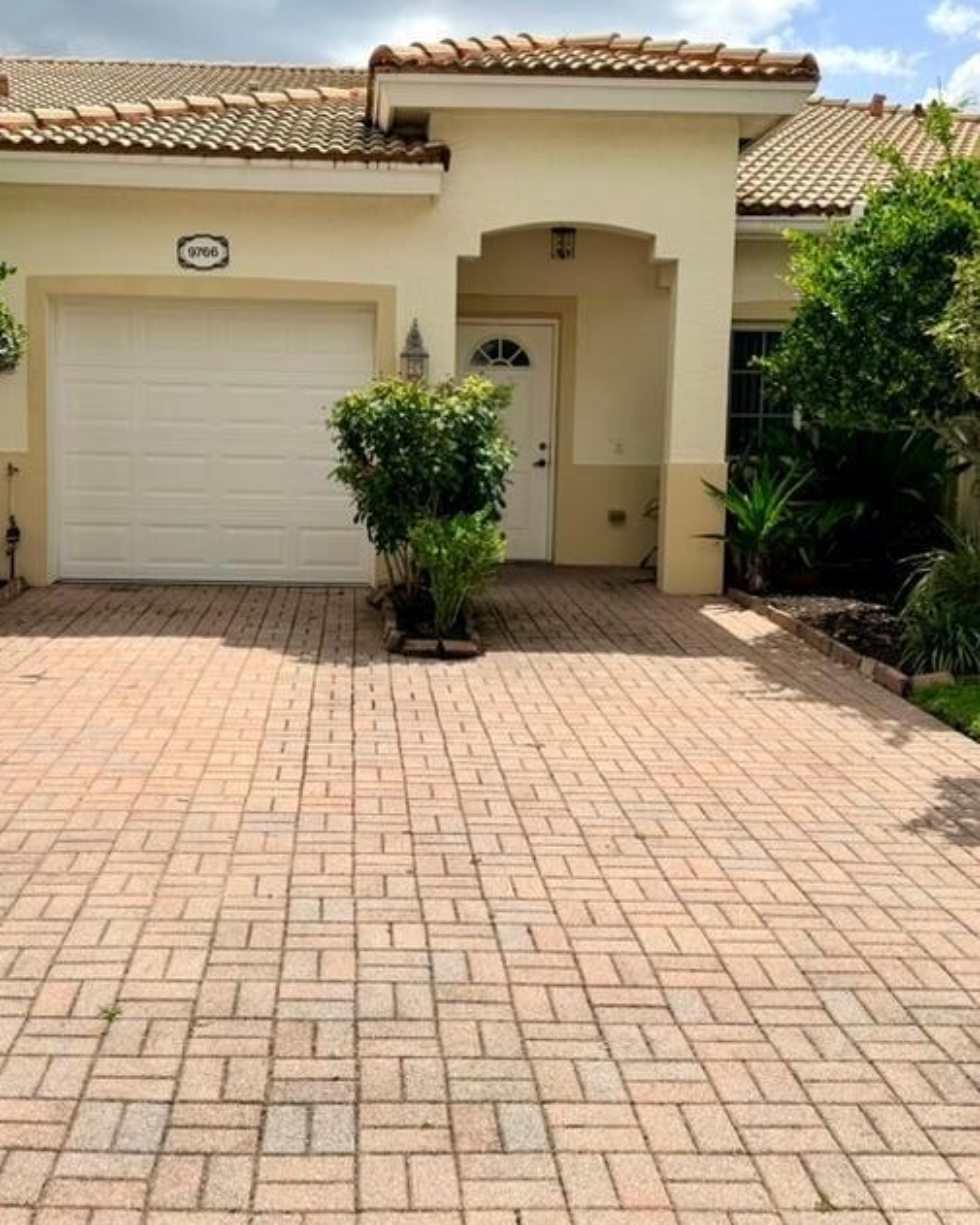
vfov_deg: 47.9
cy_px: 573
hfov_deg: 39.0
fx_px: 1377
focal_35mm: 38
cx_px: 390
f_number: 1.78
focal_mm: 6.76
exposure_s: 1/6173
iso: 80
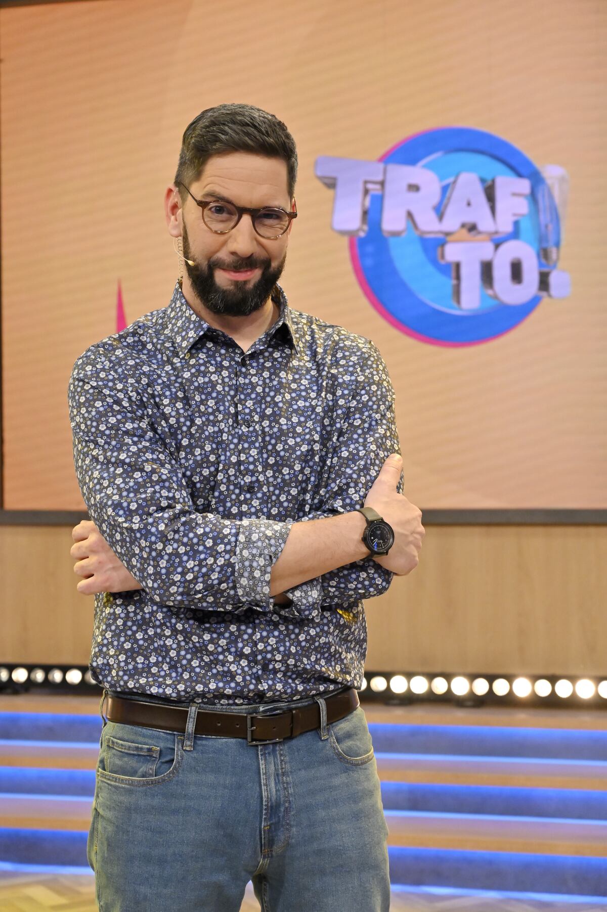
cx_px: 304
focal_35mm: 63
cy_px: 456
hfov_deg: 21.5
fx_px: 1596
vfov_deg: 31.9
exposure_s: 1/400
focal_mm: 63
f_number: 5.6
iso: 4000
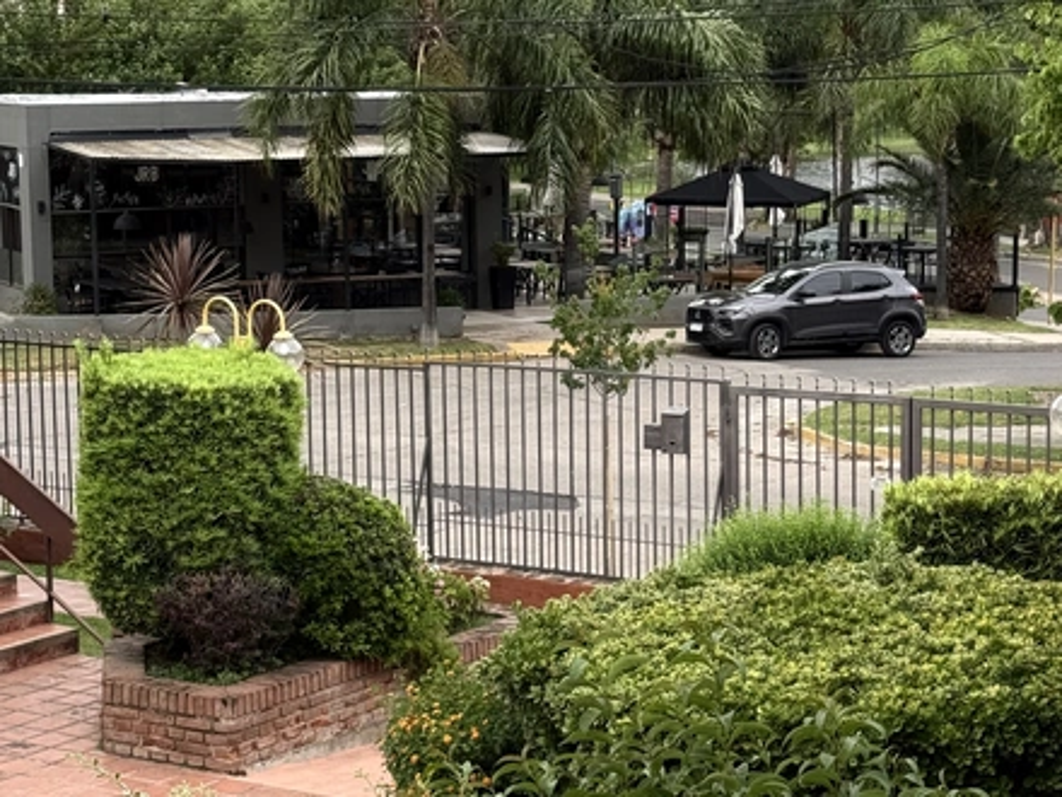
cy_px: 398
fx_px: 1473
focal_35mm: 48
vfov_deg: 30.3
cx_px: 531
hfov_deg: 39.7
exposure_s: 1/726
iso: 100
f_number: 1.78
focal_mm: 6.76
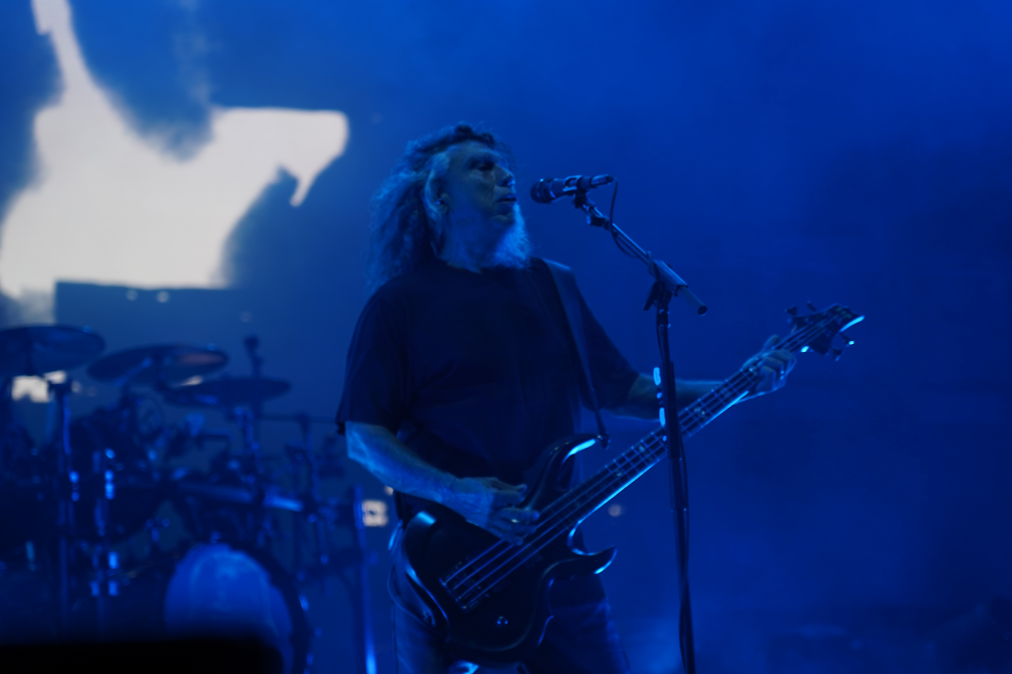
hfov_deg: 19.5
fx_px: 2951
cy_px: 337
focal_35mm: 105
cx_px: 506
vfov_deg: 13.0
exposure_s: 1/125
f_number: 4
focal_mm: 105
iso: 250
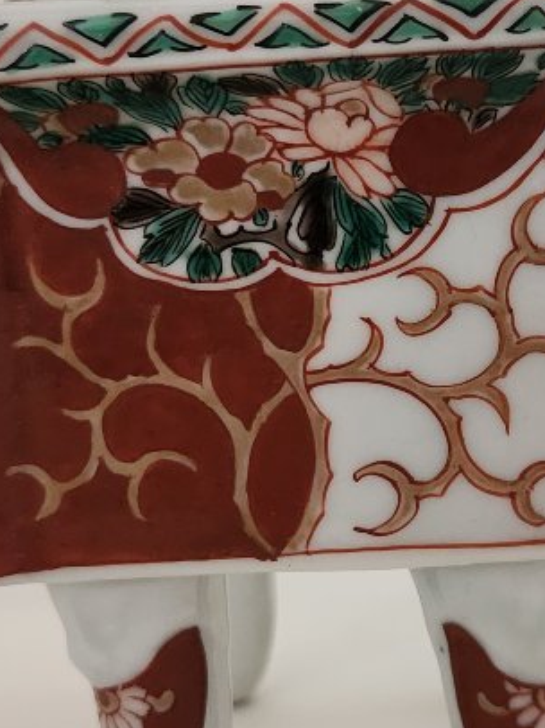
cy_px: 373
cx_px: 337
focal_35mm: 68
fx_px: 1429
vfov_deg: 28.6
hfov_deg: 21.6
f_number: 1.8
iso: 1000
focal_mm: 5.4
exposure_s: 1/100
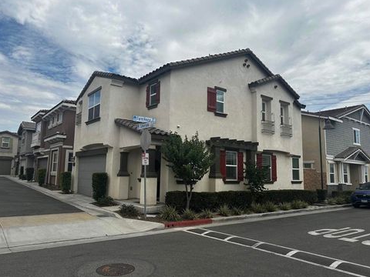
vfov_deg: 54.9
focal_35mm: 25
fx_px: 267
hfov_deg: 69.4
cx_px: 178
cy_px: 137
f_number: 1.78
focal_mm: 6.86
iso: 80
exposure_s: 1/7042
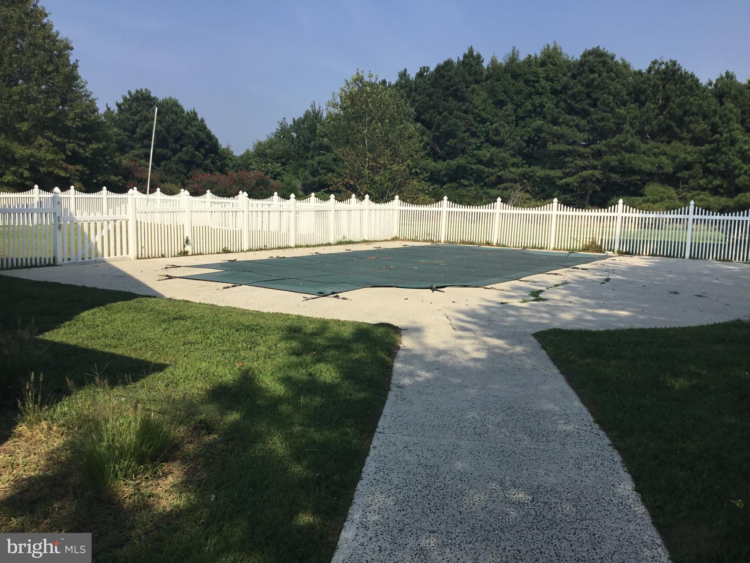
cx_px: 375
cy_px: 282
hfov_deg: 58.4
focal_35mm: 31
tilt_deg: -9.3
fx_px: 672
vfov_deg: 45.4
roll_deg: -2.2
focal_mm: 3.3
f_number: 2.4
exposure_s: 1/1812
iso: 25
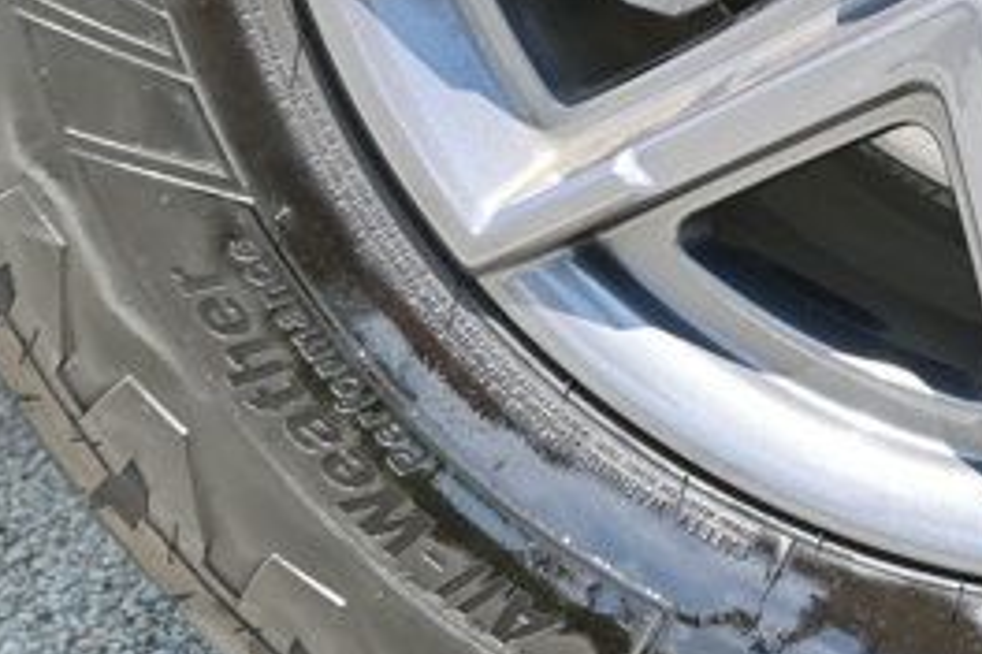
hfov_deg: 13.0
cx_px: 1213
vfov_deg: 8.7
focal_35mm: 154
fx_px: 4198
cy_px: -305
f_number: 5.6
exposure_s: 1/125
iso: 100
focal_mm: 26.5
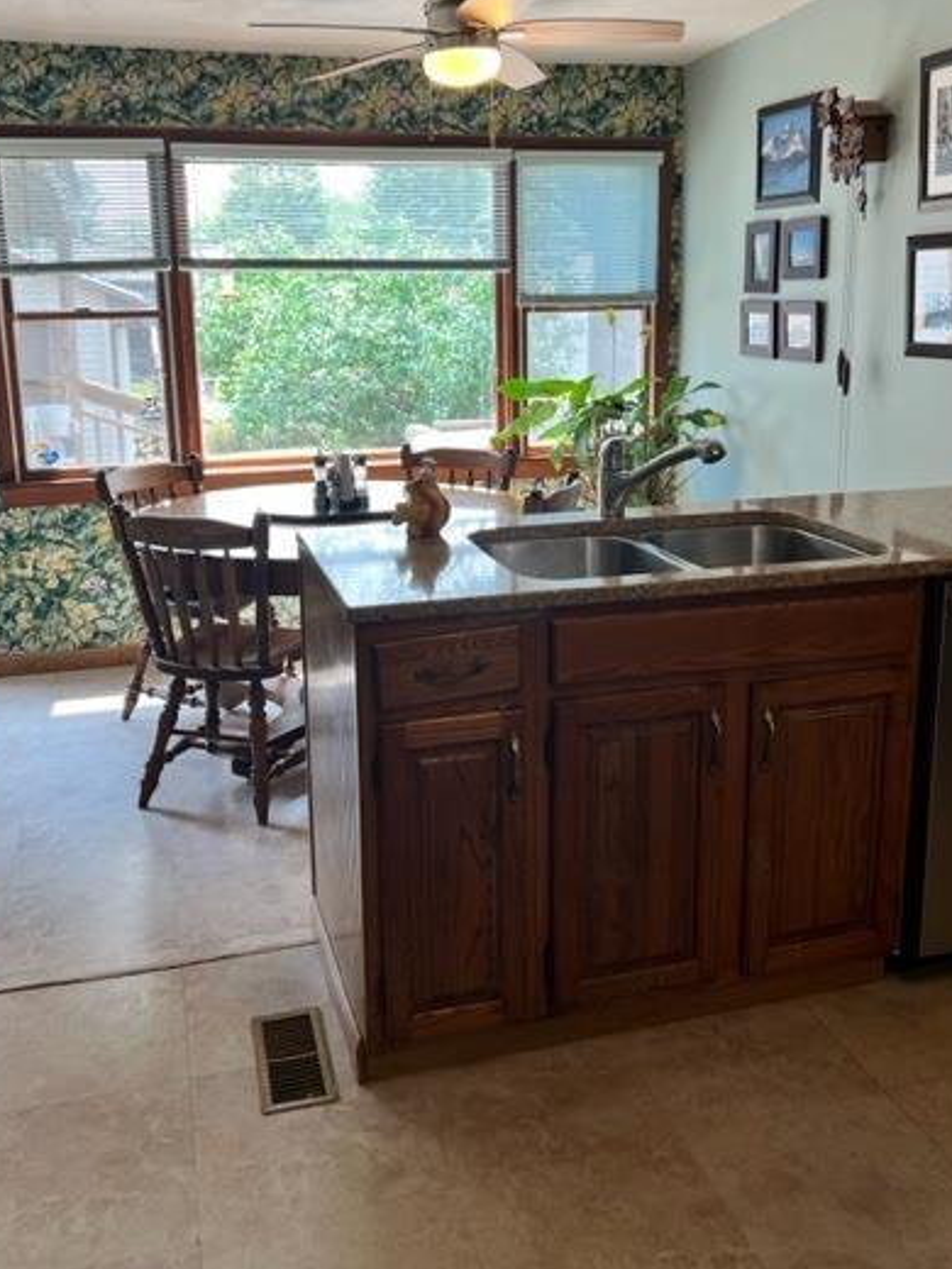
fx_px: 1173
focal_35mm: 32
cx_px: 476
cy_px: 527
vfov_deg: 56.5
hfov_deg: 44.2
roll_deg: +1.0
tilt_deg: -11.0
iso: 40
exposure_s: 1/120
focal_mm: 5.7
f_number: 1.5
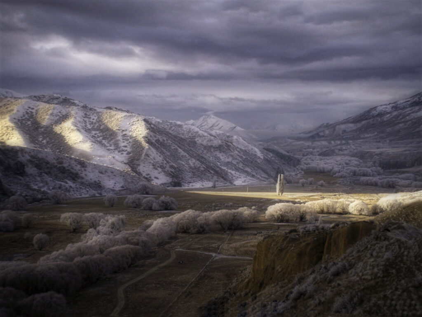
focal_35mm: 73
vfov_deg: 20.2
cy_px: 158
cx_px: 211
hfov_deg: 26.7
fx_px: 890
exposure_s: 1/198
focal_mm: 12.2
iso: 65
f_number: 4.2
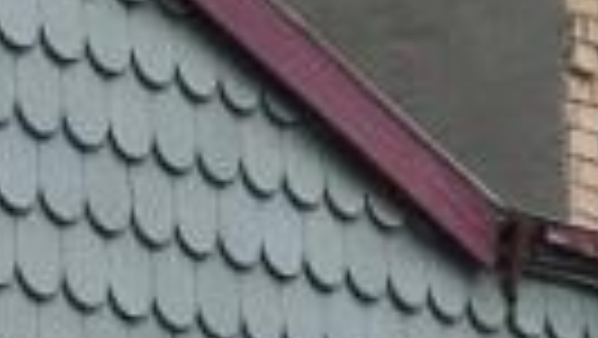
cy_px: 1127
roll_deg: -0.8
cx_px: -1349
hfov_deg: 7.5
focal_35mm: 243
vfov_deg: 4.7
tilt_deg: +5.6
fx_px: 3855
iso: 25
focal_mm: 4.15
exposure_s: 1/2481
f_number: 2.2
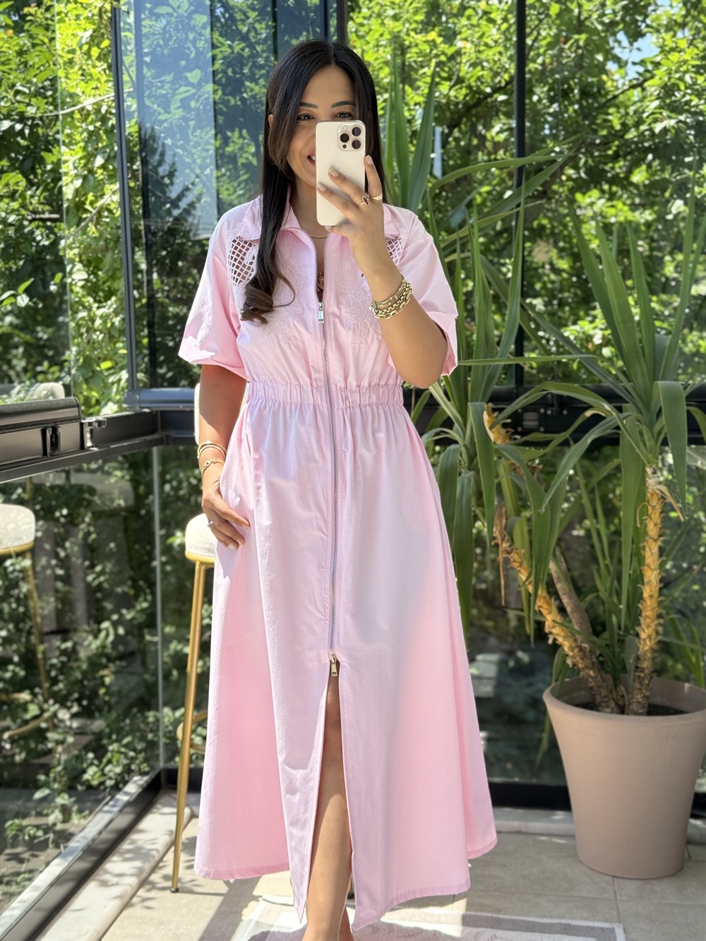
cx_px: 353
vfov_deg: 39.7
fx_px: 1305
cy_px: 470
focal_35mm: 48
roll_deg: +0.2
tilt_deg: -23.4
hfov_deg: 30.3
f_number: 1.78
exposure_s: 1/422
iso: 64
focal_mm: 6.76
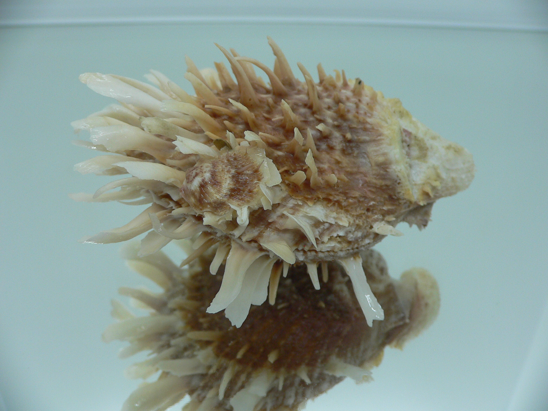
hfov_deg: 52.6
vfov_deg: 40.7
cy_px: 206
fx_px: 554
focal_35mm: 35
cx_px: 274
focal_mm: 4.6
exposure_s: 1/60
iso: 80
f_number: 2.8
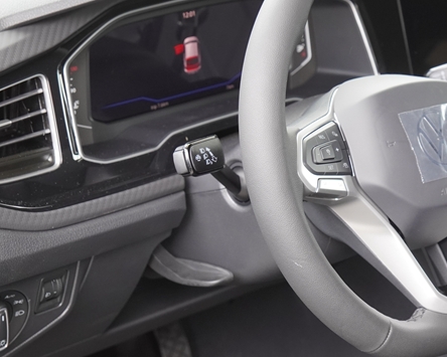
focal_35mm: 107
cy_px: 132
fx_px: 1416
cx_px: 399
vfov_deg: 14.4
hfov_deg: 17.7
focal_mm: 33
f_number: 4
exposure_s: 1/60
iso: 400
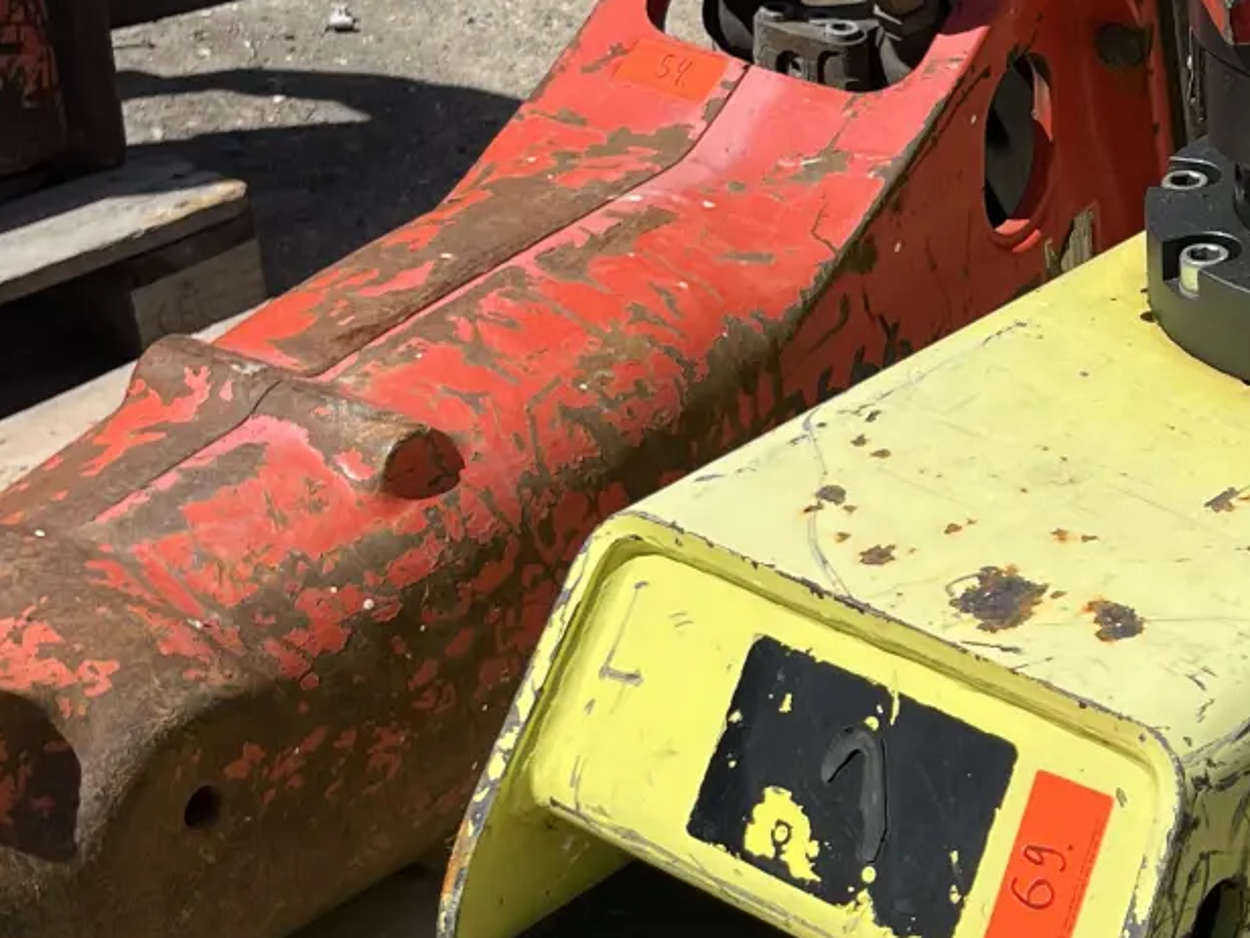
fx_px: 2925
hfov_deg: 22.7
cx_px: 1394
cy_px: 544
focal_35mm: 81
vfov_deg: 18.2
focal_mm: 5.1
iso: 50
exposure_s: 1/4651
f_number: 1.6
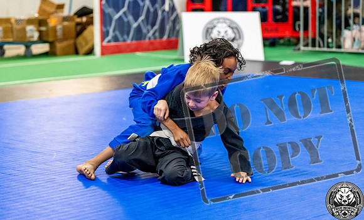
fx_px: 1037
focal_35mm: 105
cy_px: 106
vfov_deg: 12.1
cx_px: 170
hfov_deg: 19.9
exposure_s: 1/500
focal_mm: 79
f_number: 2.8
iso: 4000
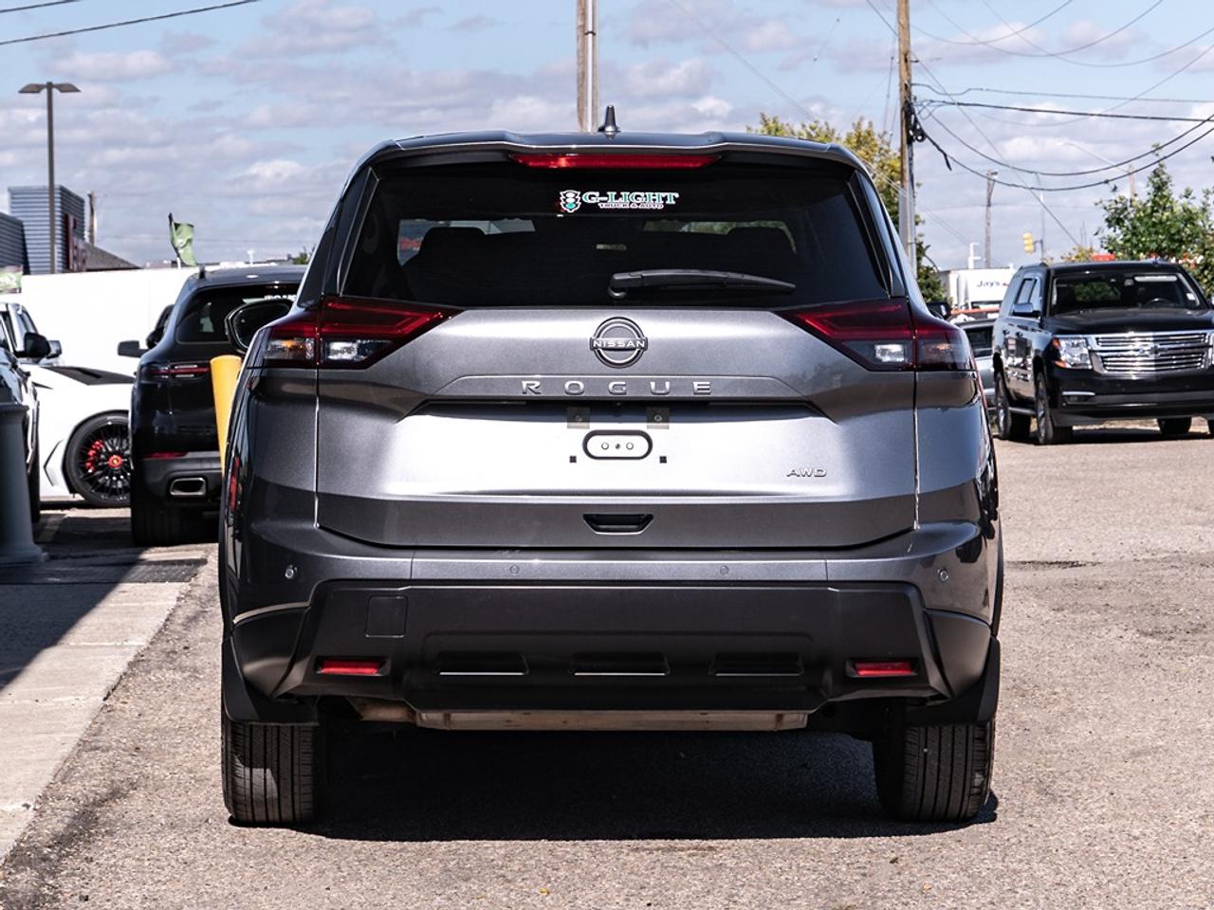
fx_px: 4352
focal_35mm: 124
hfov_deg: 15.9
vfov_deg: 11.9
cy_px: 210
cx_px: 601
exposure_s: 1/200
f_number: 8
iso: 100
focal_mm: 62
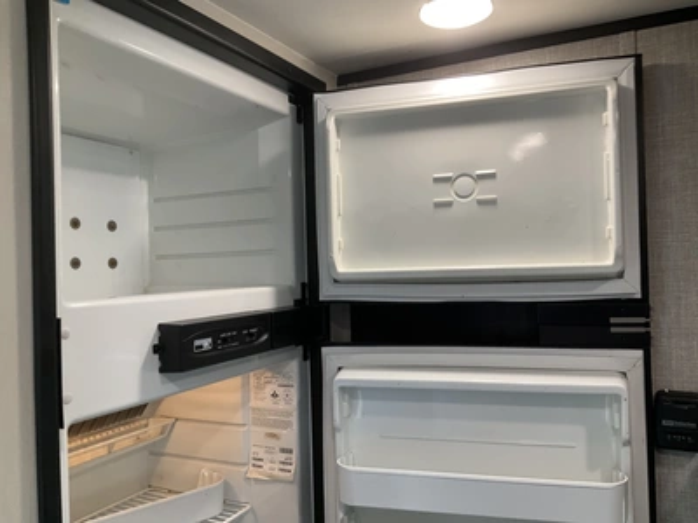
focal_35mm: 29
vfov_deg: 48.2
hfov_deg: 61.7
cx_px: 349
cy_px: 262
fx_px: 585
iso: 64
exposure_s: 1/72
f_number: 1.8
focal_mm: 3
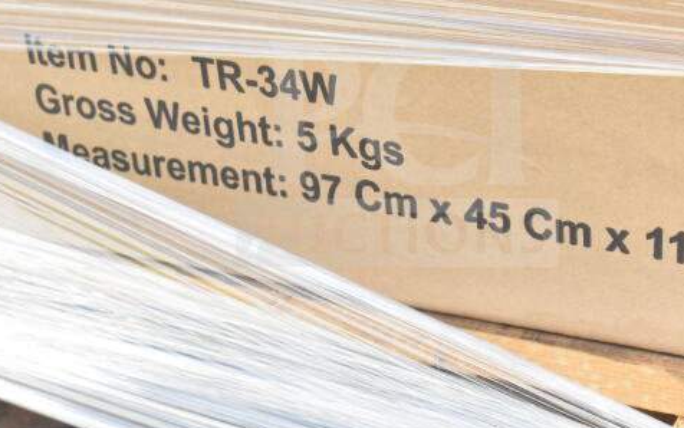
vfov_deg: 13.9
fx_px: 1753
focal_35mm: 94
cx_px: 397
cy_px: 153
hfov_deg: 22.1
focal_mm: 48
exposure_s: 1/320
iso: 1600
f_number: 9
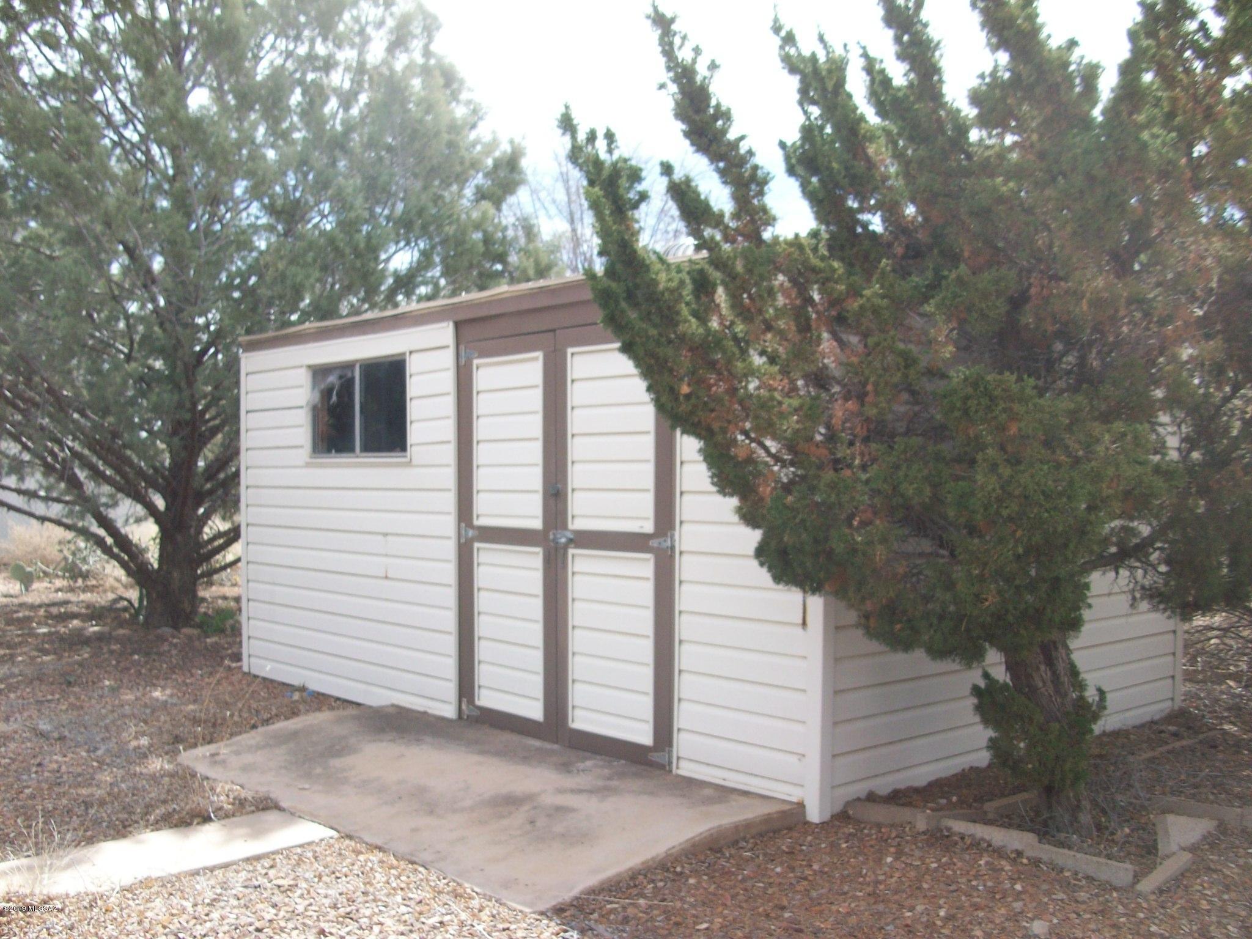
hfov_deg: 54.0
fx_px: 1230
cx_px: 626
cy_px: 470
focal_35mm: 34
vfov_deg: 41.8
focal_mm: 5.7
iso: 64
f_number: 2.8
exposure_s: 1/483
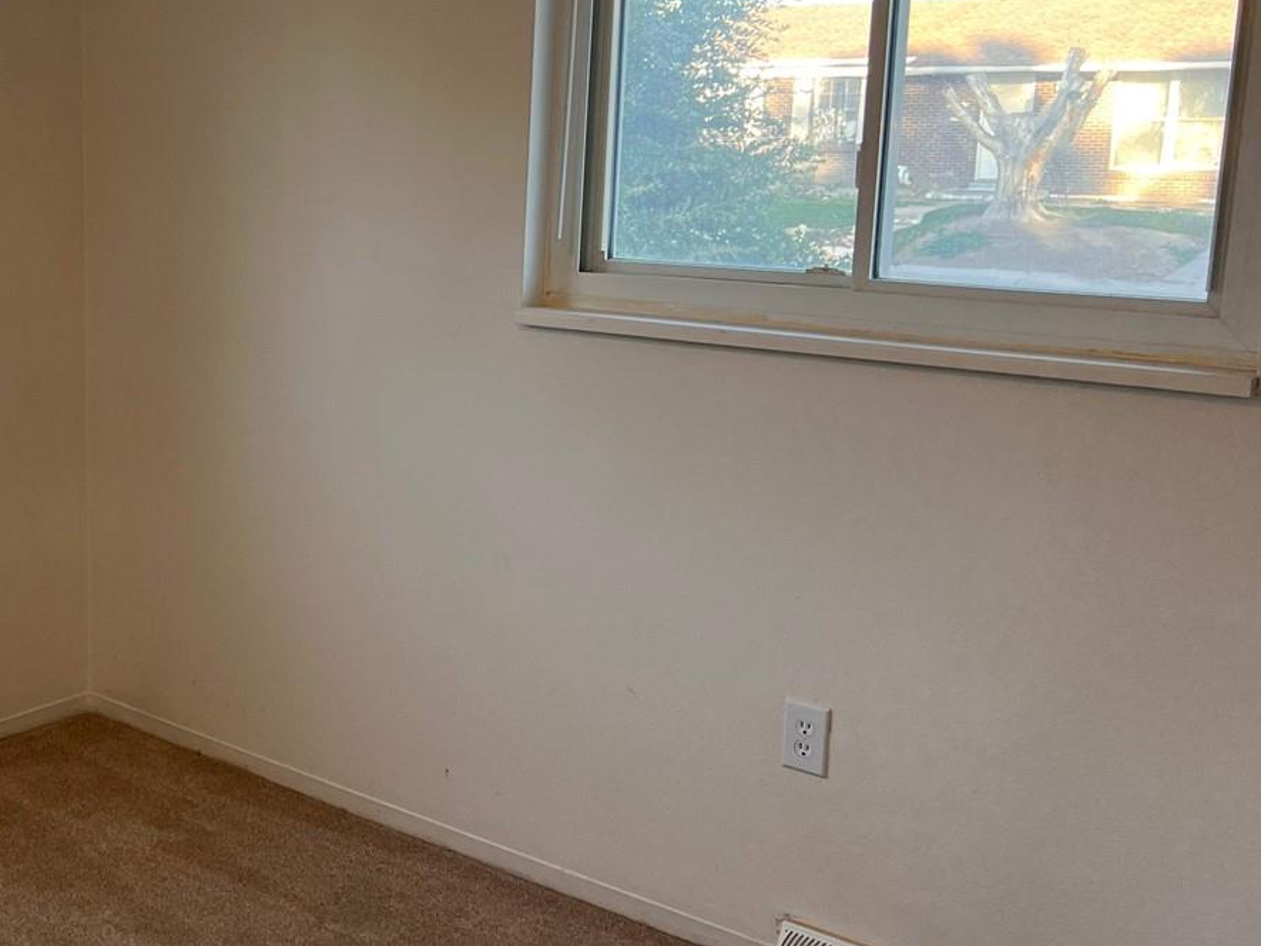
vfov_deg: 30.9
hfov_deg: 38.2
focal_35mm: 47
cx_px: 168
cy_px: 423
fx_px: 1712
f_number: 1.5
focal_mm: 5.7
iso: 125
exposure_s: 1/120
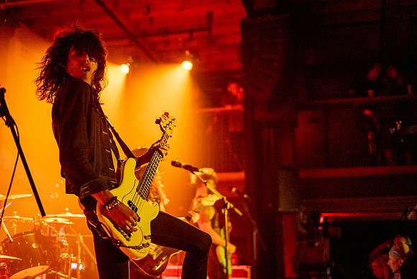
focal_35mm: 50
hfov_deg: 39.6
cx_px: 208
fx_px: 579
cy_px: 140
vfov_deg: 27.0
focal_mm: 50
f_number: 1.8
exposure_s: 1/200
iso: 2000
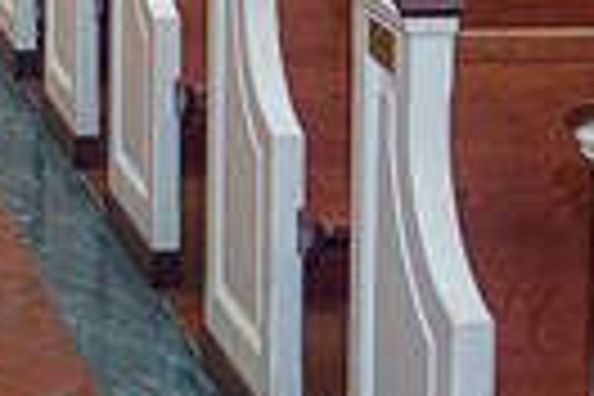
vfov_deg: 9.8
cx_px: -346
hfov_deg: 14.0
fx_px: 2244
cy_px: -216
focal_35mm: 136
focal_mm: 31
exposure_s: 1/125
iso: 1000
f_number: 4
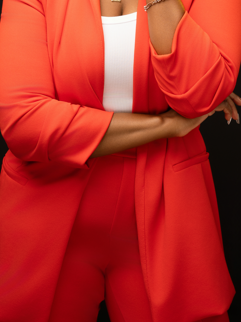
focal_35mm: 124
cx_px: 136
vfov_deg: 15.7
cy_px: 9
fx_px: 1147
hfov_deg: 12.0
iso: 125
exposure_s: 1/200
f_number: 6.3
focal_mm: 56.7
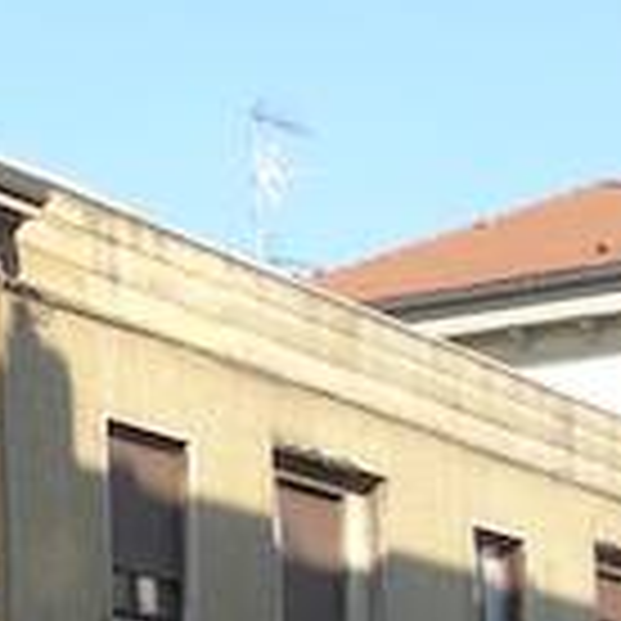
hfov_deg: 11.6
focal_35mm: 147
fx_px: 2984
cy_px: 713
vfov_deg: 11.7
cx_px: -130
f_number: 8
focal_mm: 4.8
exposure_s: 1/100
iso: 100
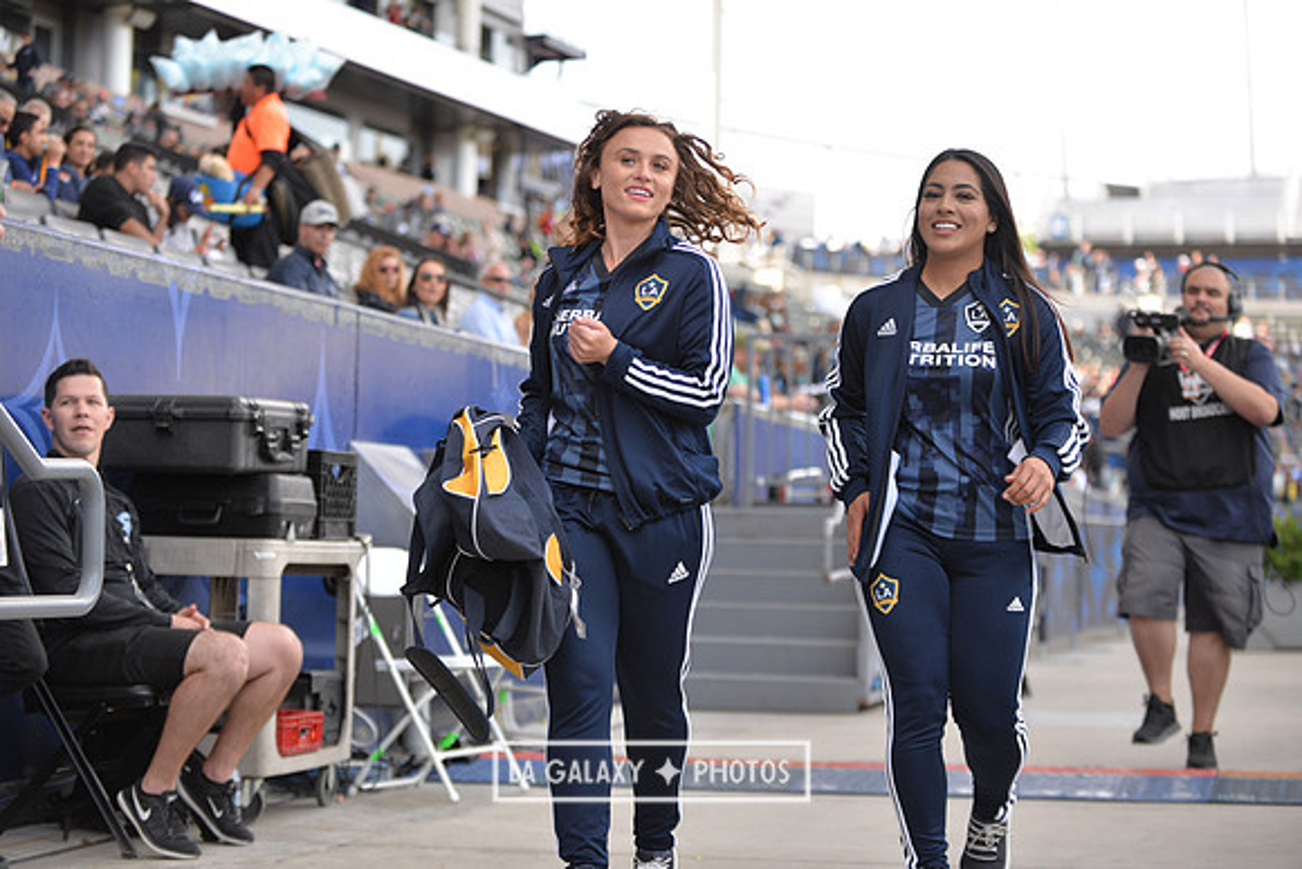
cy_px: 434
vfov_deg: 19.5
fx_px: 2532
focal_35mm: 70
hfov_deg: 28.8
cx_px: 651
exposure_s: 1/1600
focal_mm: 70
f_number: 2.8
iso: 640
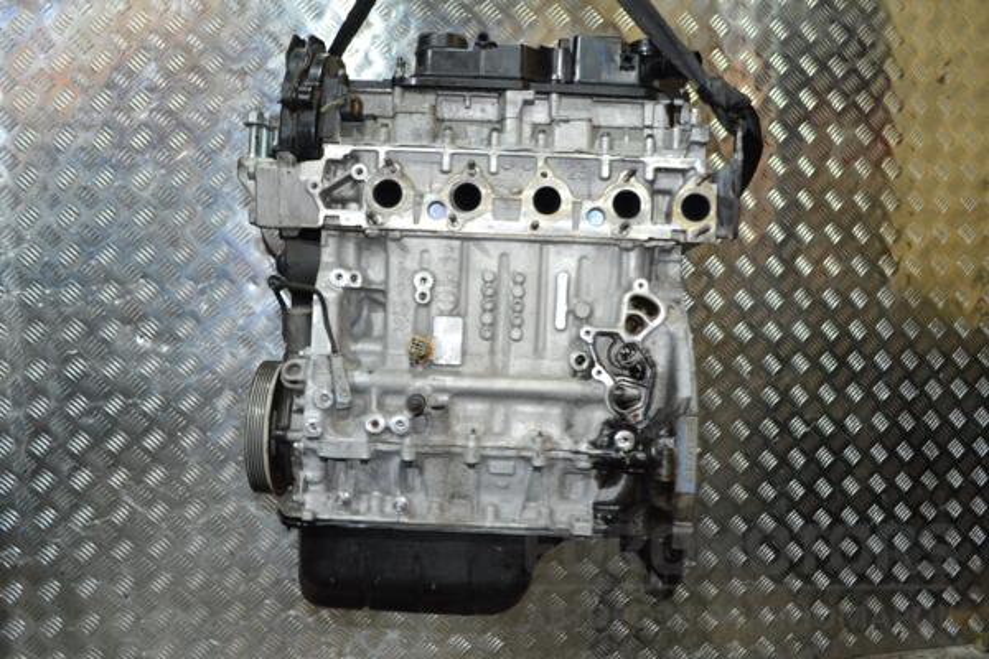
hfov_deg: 57.2
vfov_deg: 40.0
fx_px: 907
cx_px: 494
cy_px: 330
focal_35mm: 33
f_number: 3.8
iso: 1250
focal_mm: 22
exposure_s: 1/60
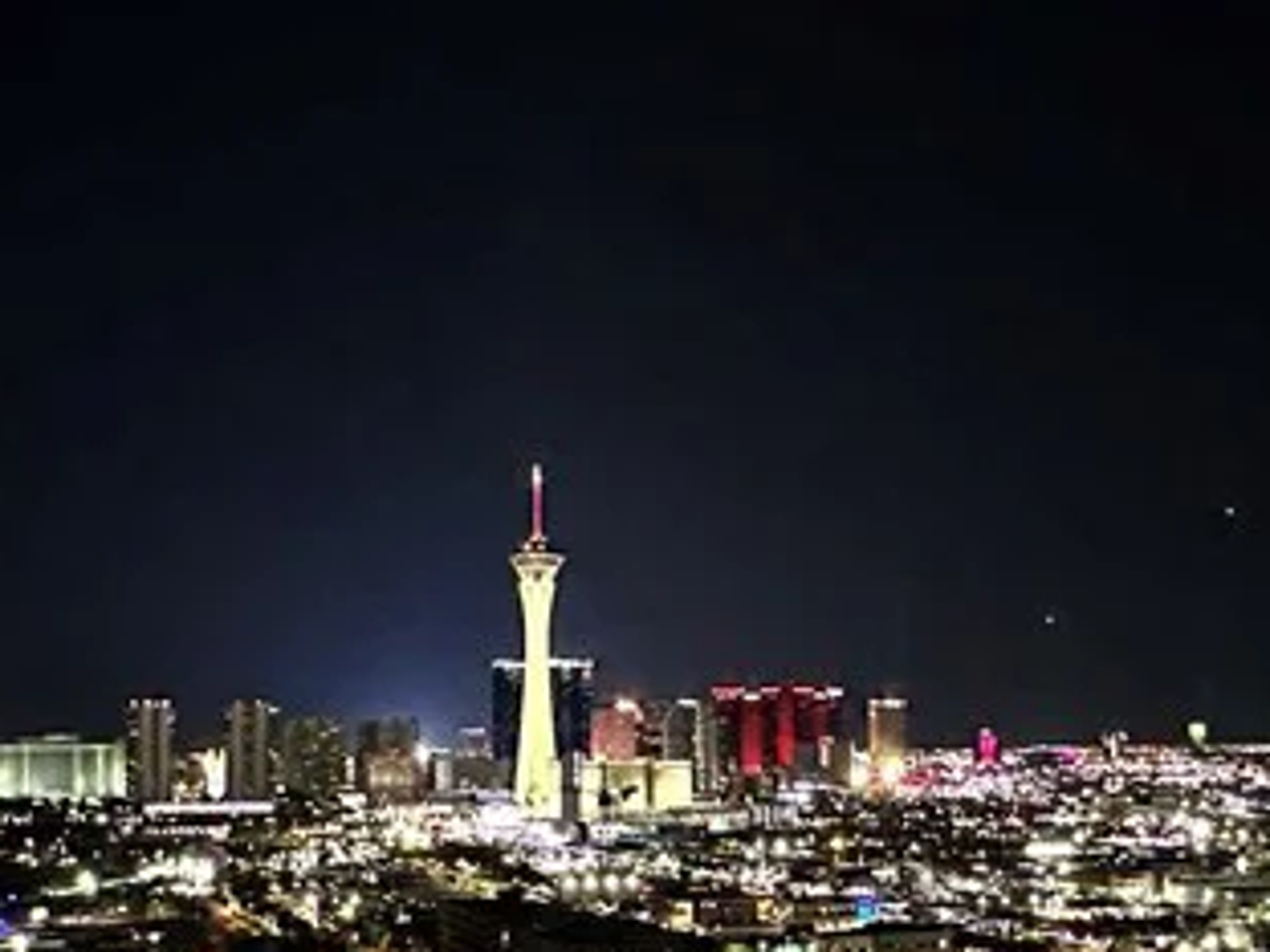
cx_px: 639
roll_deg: -0.9
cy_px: 700
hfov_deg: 41.2
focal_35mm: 46
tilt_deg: +2.9
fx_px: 1688
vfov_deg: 31.0
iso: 1250
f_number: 2.2
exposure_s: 1/30
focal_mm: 2.22
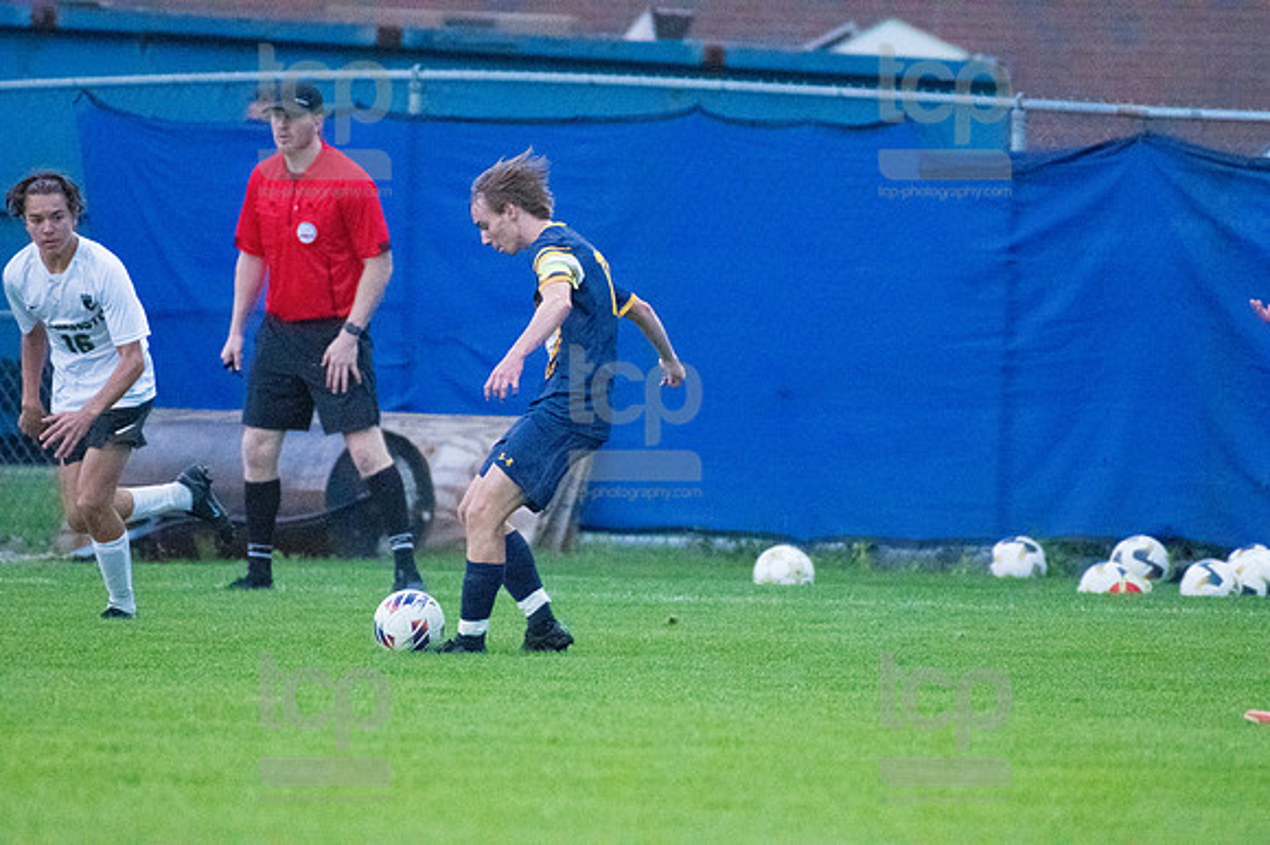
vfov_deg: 1.8
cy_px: 422
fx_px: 26442
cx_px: 635
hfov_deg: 2.8
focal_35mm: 750
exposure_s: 1/2000
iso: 6400
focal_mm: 500
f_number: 5.6
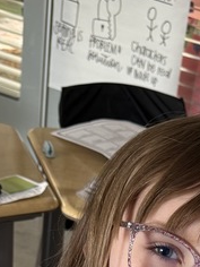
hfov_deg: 14.2
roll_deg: -13.0
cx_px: 156
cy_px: 539
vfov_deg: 15.2
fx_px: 801
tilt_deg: -41.2
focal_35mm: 104
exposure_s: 1/62
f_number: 1.78
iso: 160
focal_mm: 6.76
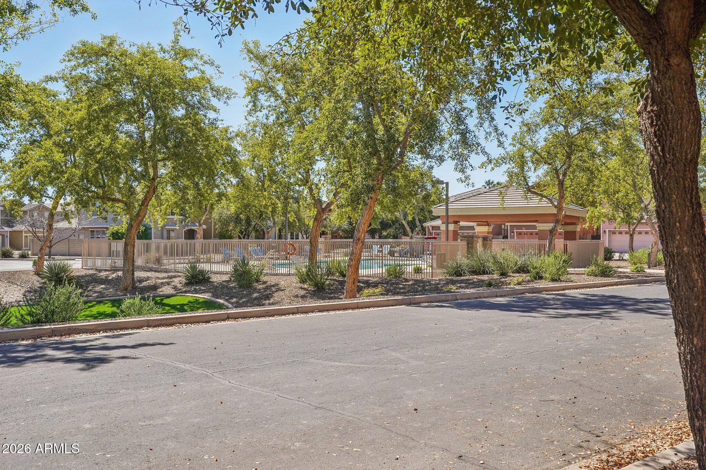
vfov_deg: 40.0
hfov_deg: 57.2
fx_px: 647
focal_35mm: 33
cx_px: 353
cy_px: 235
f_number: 8
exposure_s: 1/640
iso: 400
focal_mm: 33
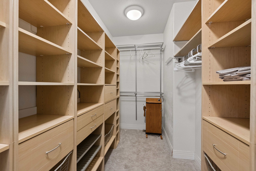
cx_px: 128
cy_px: 86
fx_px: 107
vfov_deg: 77.4
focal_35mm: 15
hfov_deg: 100.4
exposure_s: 1/13
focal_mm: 15
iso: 1000
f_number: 8
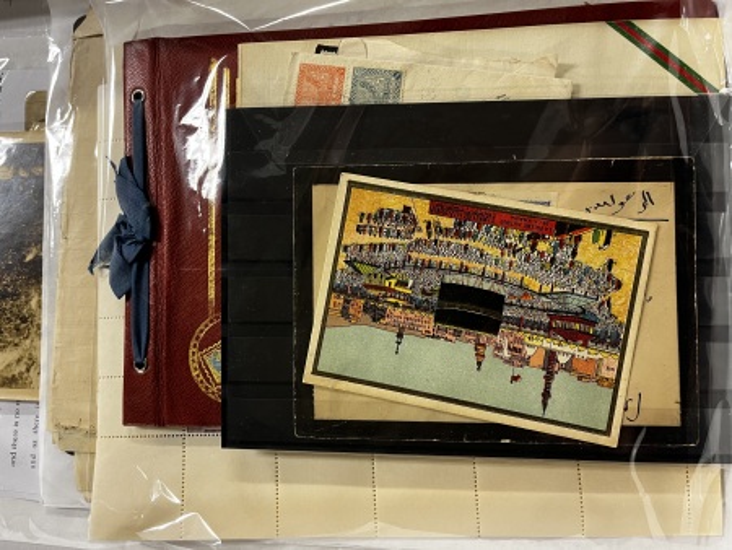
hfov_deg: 67.3
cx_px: 366
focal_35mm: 26
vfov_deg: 53.1
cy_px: 275
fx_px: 550
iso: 125
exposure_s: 1/50
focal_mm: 5.1
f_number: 1.6
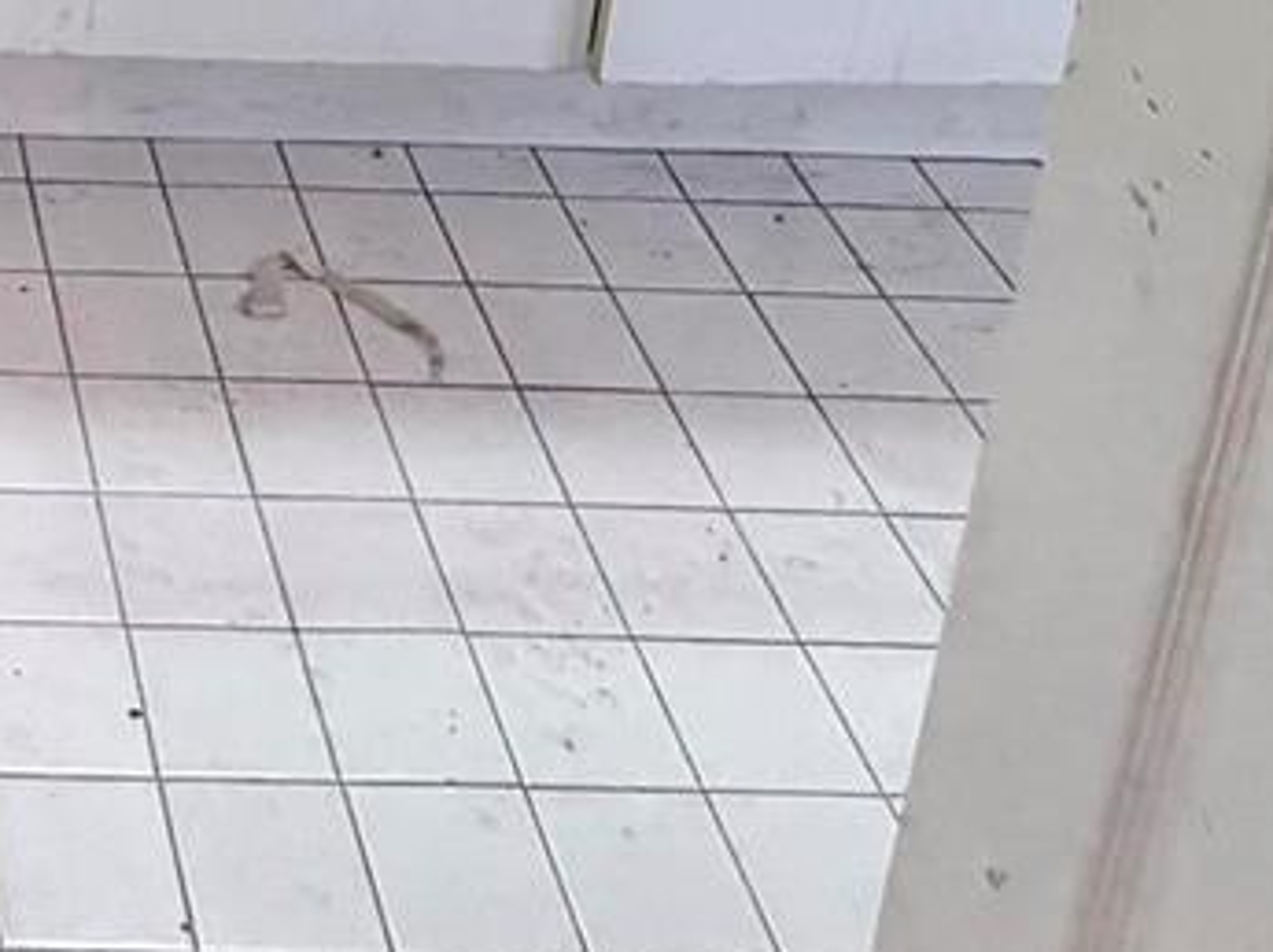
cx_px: -269
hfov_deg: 26.4
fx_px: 2388
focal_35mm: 65
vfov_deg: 17.9
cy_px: -768
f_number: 2.2
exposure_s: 1/120
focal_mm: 2.22
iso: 250
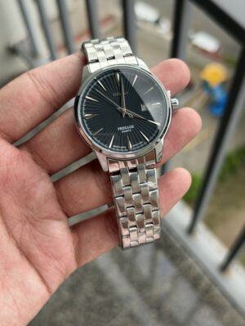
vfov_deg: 39.7
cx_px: 122
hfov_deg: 30.3
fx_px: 453
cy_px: 163
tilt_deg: -64.6
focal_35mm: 48
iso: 100
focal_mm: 6.76
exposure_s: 1/663
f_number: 1.78
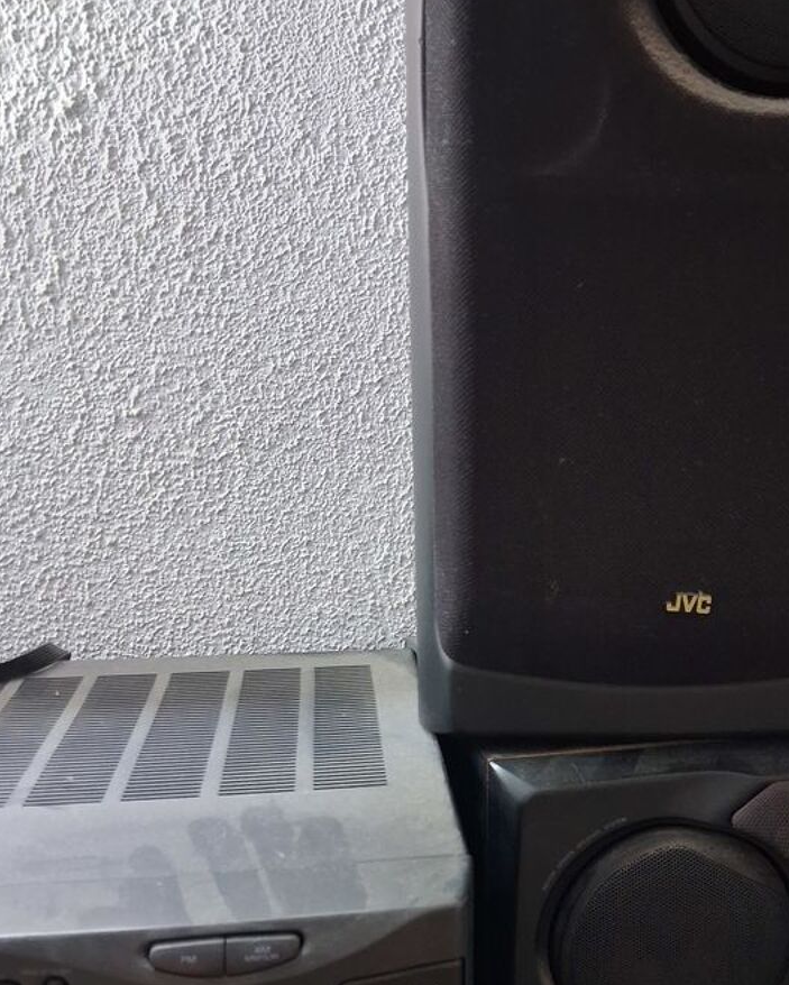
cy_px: 702
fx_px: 1167
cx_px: 501
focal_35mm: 40
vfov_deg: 44.7
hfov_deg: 37.1
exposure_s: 1/30
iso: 500
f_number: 1.8
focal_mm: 4
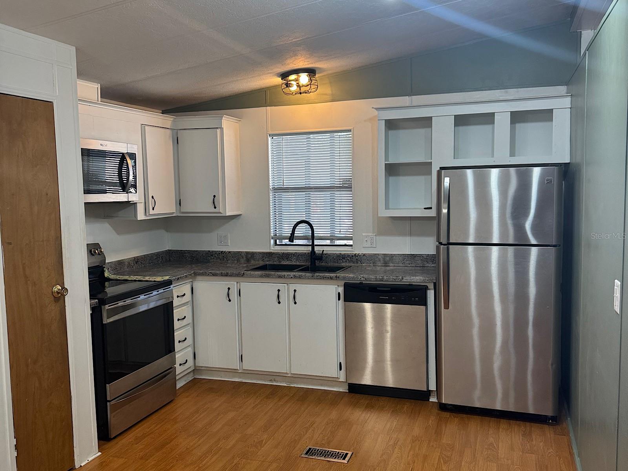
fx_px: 435
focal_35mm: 24
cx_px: 314
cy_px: 236
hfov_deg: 71.6
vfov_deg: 56.8
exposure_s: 1/120
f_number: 1.78
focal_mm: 6.76
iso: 200
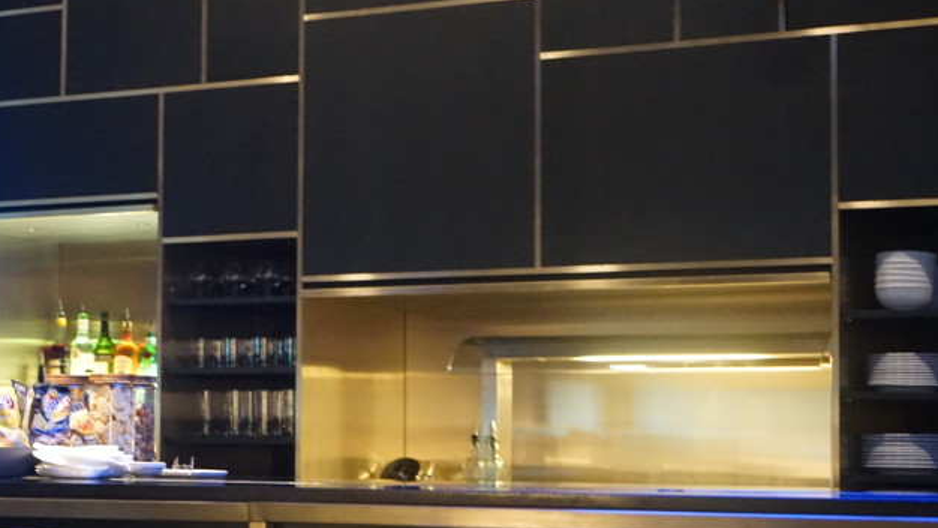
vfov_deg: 14.4
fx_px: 2089
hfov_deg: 24.9
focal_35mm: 84
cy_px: 340
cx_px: 202
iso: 6400
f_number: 4.5
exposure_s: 1/30
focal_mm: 49
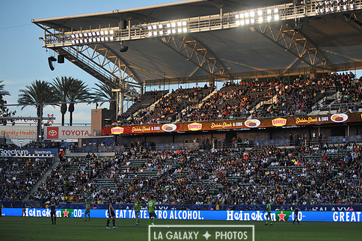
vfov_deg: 13.3
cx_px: 201
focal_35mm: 103
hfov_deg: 19.8
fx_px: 1035
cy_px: 123
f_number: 2.8
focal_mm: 86
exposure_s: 1/5000
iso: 1600
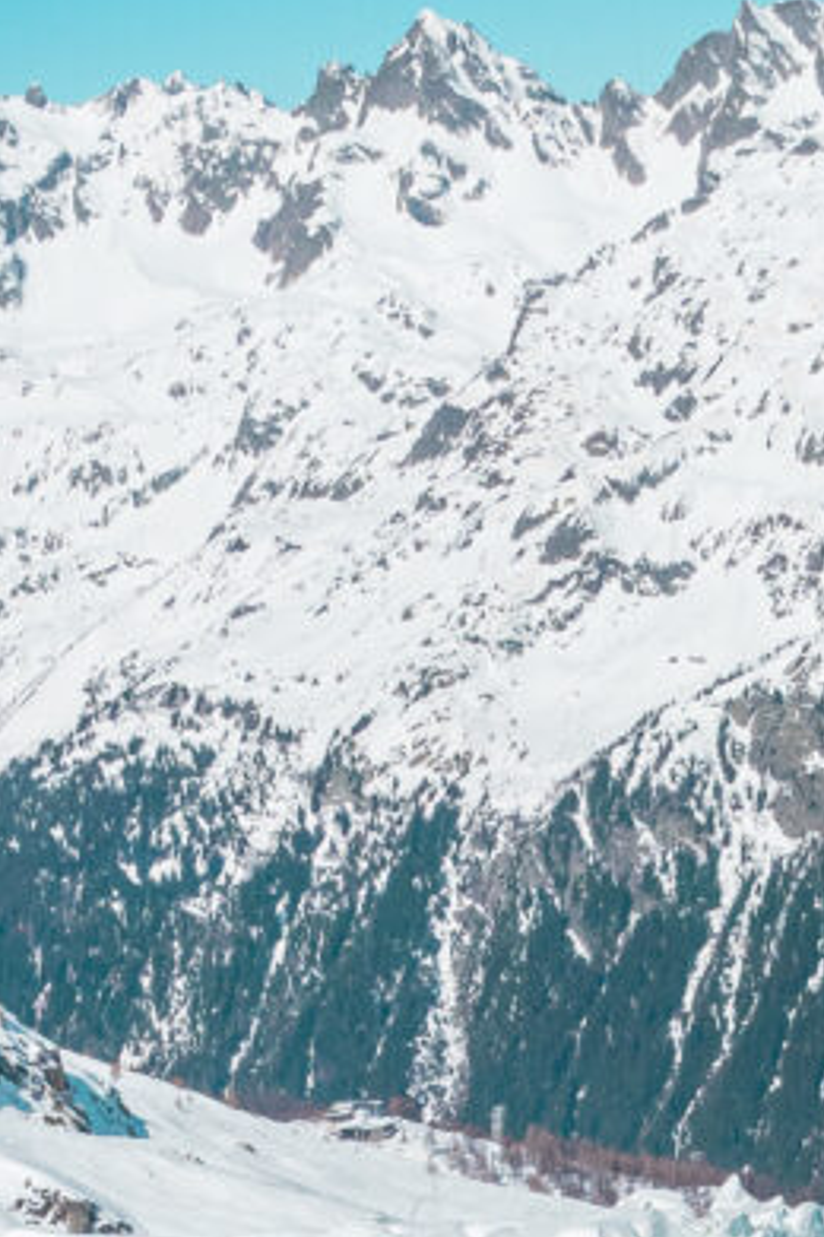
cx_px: 580
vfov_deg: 14.6
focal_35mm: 134
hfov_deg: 10.2
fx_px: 4600
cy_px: 1668
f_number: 5.6
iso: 125
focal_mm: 13.08
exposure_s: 1/320
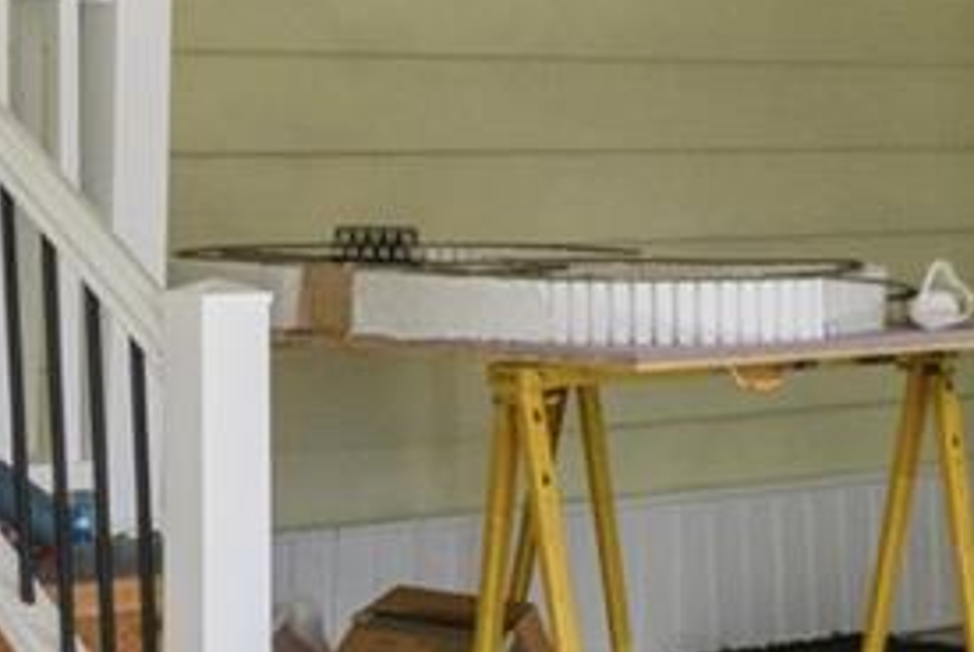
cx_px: 935
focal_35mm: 122
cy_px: -4
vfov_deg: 11.2
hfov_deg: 16.5
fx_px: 3304
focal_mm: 14
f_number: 8
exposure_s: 1/160
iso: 200
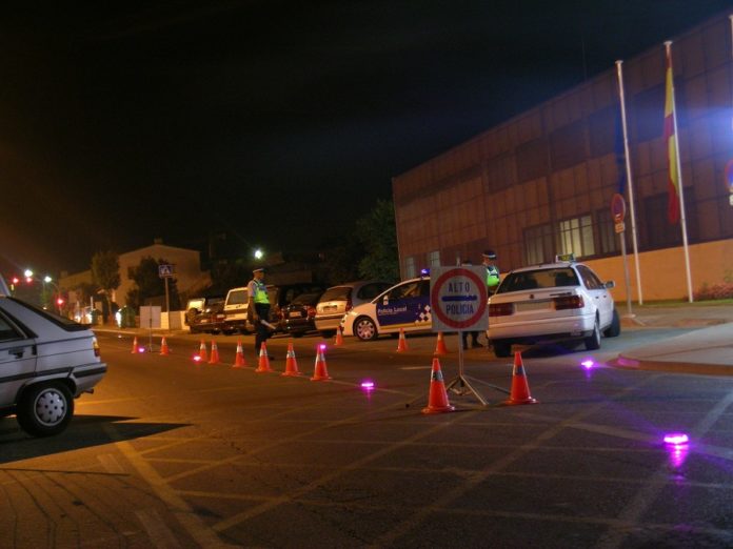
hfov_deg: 33.8
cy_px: 274
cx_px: 366
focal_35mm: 57
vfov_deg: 25.7
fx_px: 1207
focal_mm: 11.8
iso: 200
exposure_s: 1
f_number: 3.6
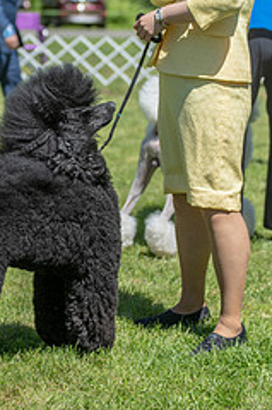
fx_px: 1498
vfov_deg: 15.5
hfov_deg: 10.3
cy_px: 139
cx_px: 56
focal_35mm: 132
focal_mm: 70
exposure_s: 1/1000
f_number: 4
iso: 200
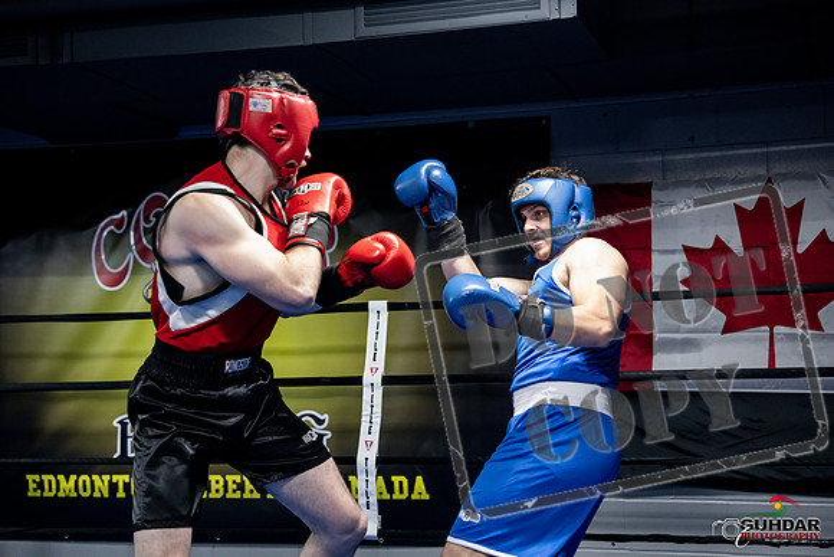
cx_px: 417
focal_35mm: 60
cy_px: 278
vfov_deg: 22.6
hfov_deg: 33.4
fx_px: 1390
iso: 8000
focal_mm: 60
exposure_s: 1/1000
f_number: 2.8
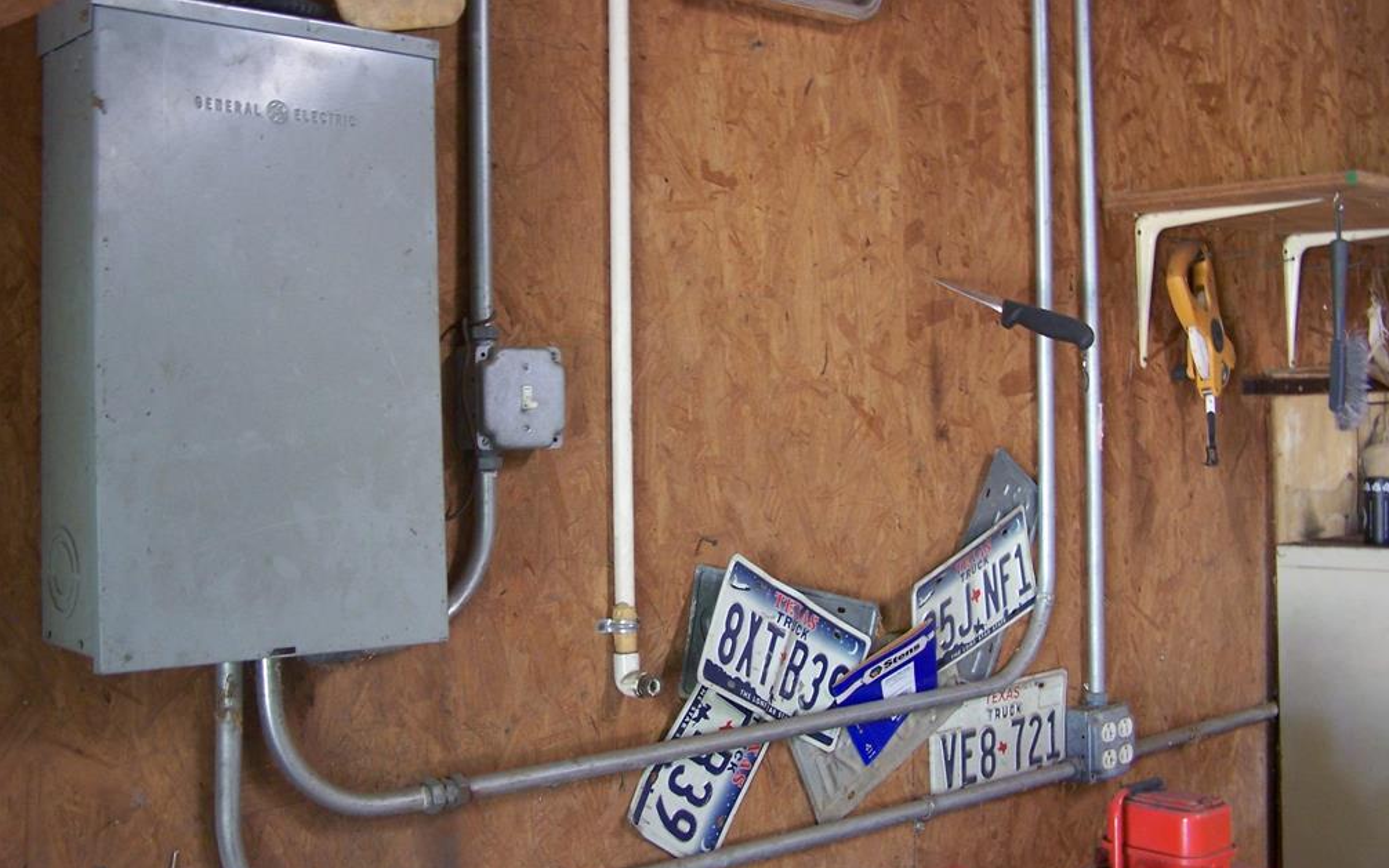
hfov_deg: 48.2
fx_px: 1552
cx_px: 704
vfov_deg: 31.2
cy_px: 374
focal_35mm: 41
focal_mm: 6.3
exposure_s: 1/8
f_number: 2.8
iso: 140
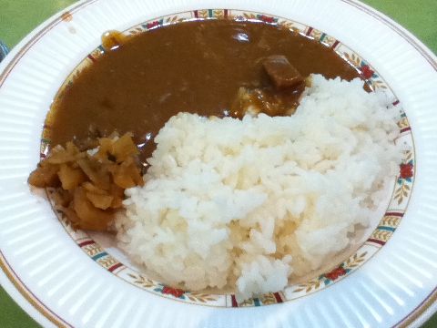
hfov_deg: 56.8
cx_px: 218
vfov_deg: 44.2
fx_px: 404
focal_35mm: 32
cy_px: 164
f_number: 2.4
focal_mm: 3.85
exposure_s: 1/30
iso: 250
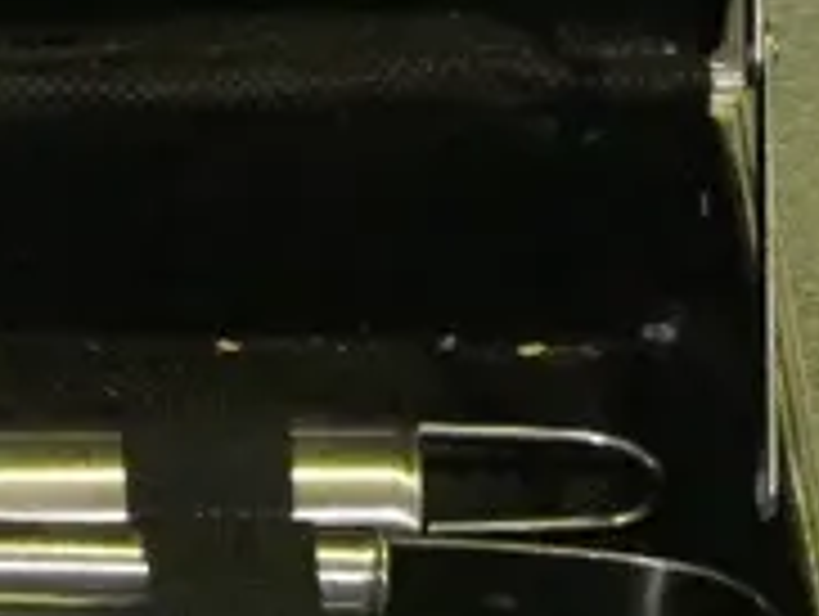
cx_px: -796
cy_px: 164
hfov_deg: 4.4
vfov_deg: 3.3
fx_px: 10637
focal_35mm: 449
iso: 3200
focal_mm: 40
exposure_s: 1/125
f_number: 5.6
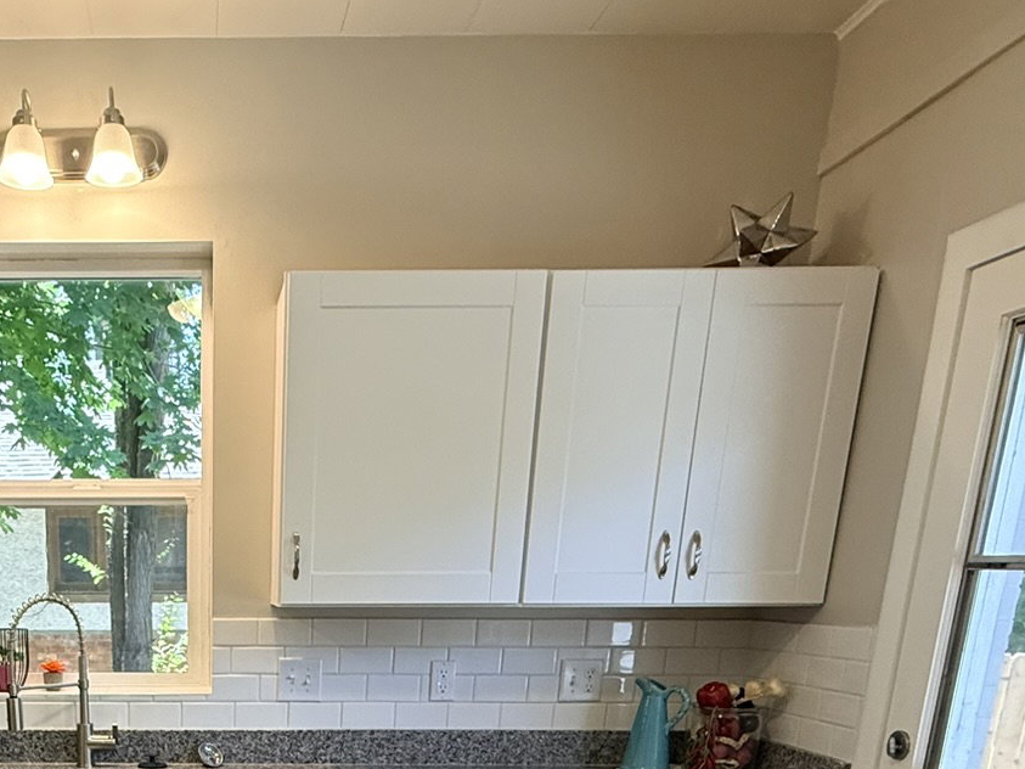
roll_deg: +0.4
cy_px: 864
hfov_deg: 50.4
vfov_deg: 35.2
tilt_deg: -13.5
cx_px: 190
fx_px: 1007
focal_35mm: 34
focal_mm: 2.22
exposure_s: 1/120
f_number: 2.2
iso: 200
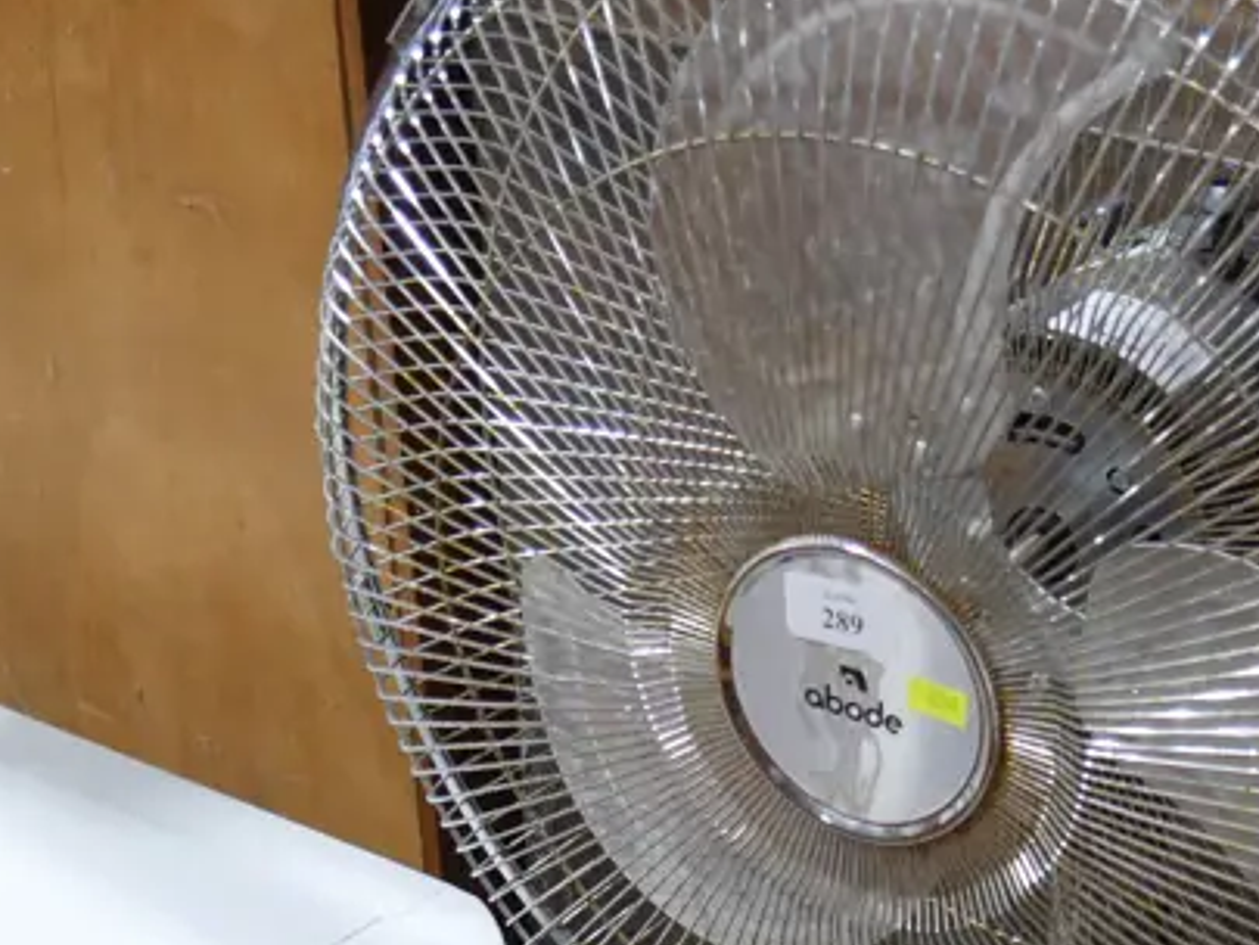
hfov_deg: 23.7
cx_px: 1045
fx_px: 2947
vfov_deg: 17.7
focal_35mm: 81
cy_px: 1009
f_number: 3.6
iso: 500
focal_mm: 16
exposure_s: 1/60
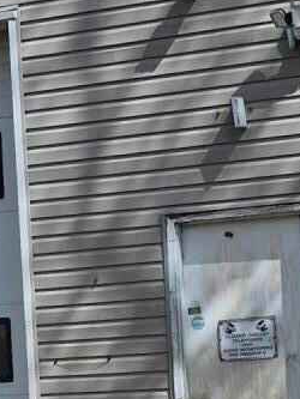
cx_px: -1
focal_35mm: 138
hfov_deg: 10.7
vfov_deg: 13.9
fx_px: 1594
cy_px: 473
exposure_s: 1/5920
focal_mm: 5.4
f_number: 1.8
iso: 80
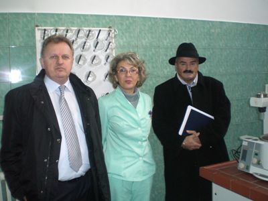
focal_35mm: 38
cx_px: 134
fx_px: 294
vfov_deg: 37.7
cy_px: 100
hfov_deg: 49.0
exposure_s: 1/60
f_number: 3.1
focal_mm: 6.3
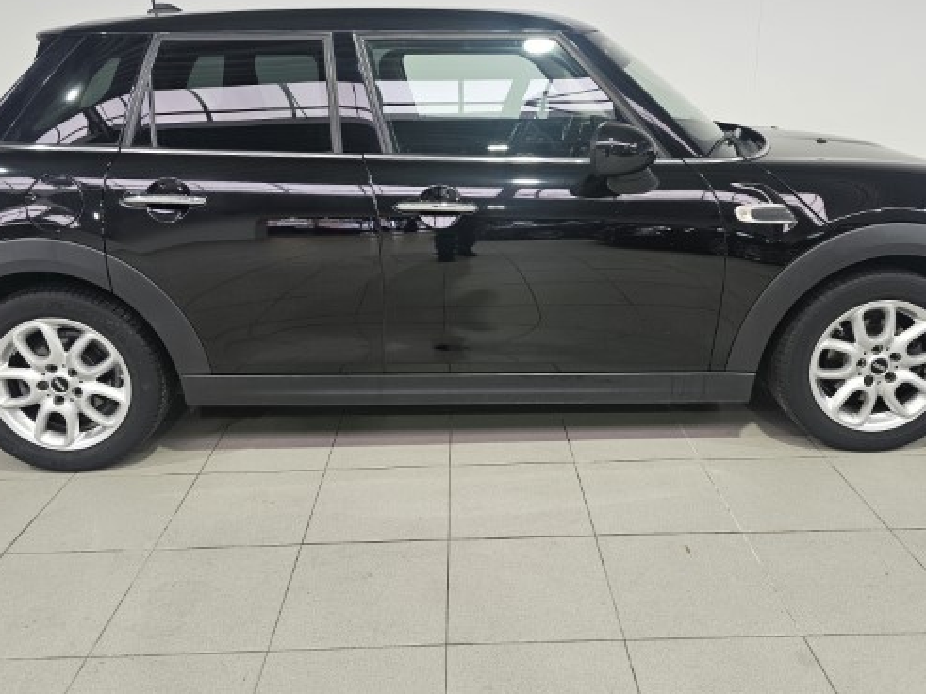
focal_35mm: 30
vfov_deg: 46.5
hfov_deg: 60.0
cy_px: 273
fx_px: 802
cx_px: 458
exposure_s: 1/100
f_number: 1.7
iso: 80
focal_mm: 6.3
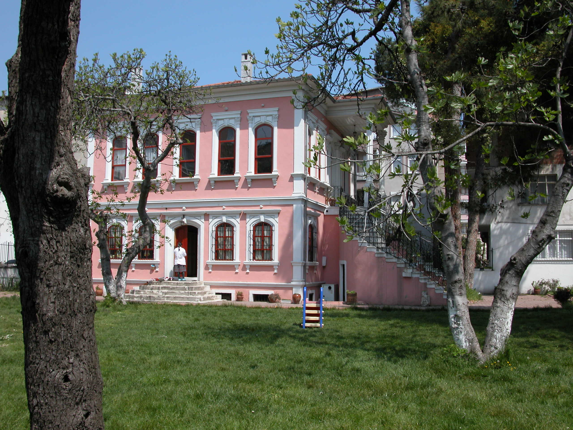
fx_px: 579
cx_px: 286
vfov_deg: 40.7
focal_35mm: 35
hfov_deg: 52.6
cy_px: 215
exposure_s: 1/362
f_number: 6.3
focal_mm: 8.9
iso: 100
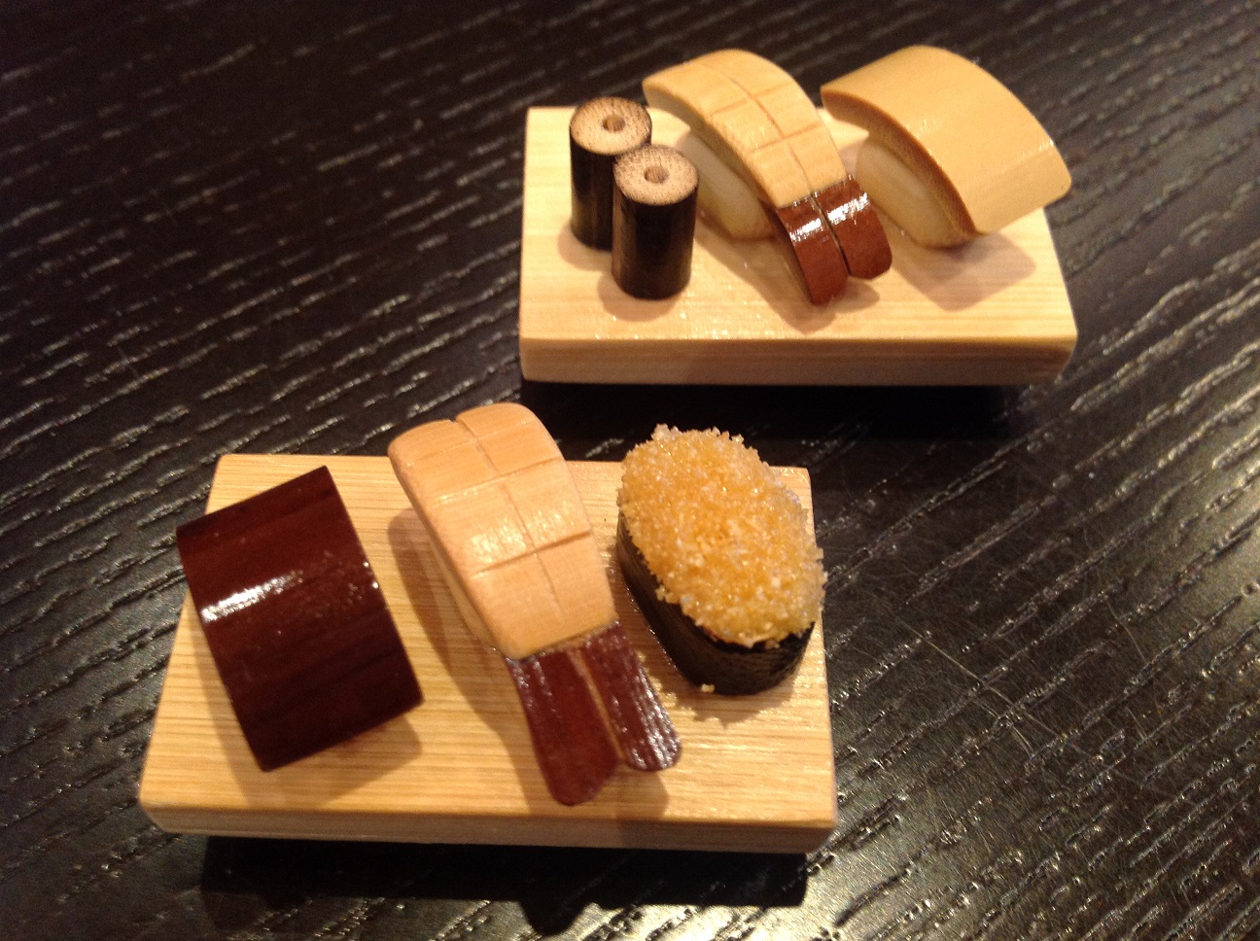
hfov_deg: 52.7
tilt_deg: -55.5
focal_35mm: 35
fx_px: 1272
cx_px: 630
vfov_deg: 40.6
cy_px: 470
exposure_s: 1/15
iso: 125
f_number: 2.4
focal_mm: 4.28
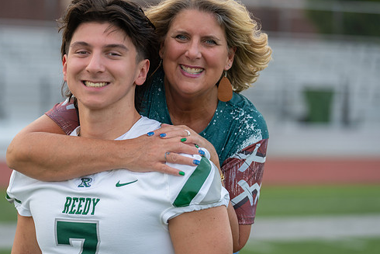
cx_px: 171
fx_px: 1288
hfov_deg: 16.8
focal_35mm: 122
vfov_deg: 11.2
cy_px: 122
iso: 100
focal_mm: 103
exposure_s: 1/500
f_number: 2.8
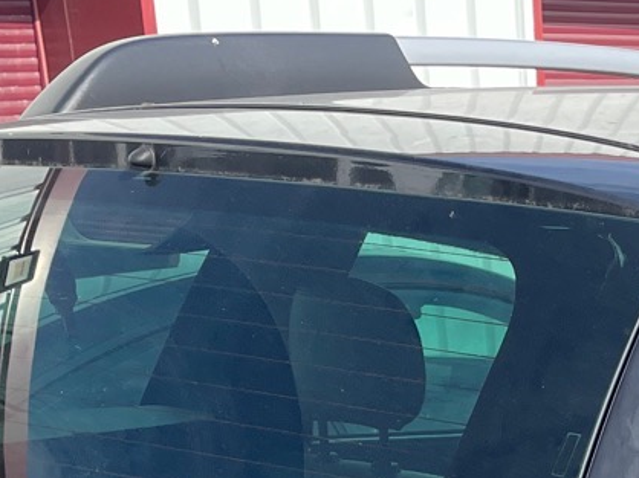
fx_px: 2066
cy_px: 870
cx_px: 760
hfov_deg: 16.8
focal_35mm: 112
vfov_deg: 12.1
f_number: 1.6
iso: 32
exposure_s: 1/988
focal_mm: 4.2
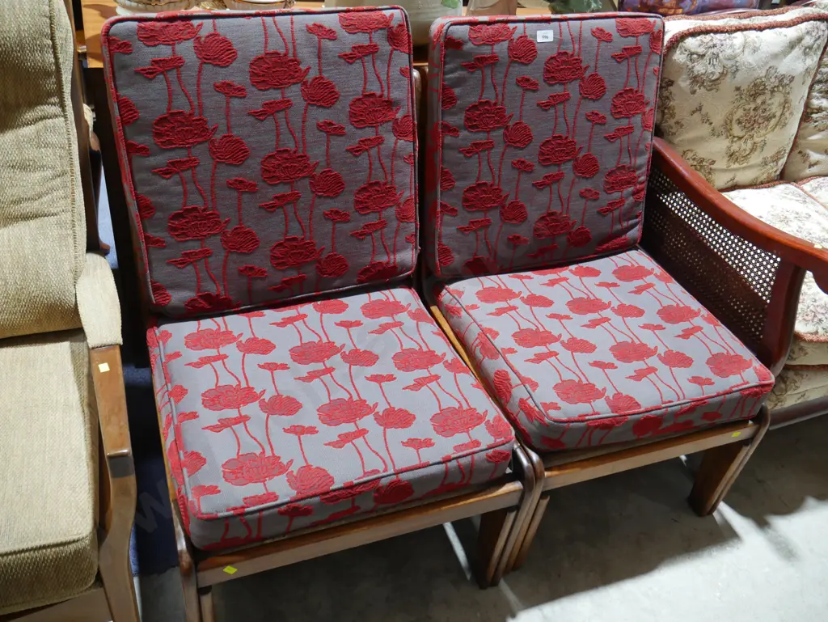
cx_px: 414
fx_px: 670
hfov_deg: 63.4
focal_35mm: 28
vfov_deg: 49.8
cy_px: 311
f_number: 4
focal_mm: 14
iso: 800
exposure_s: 1/60
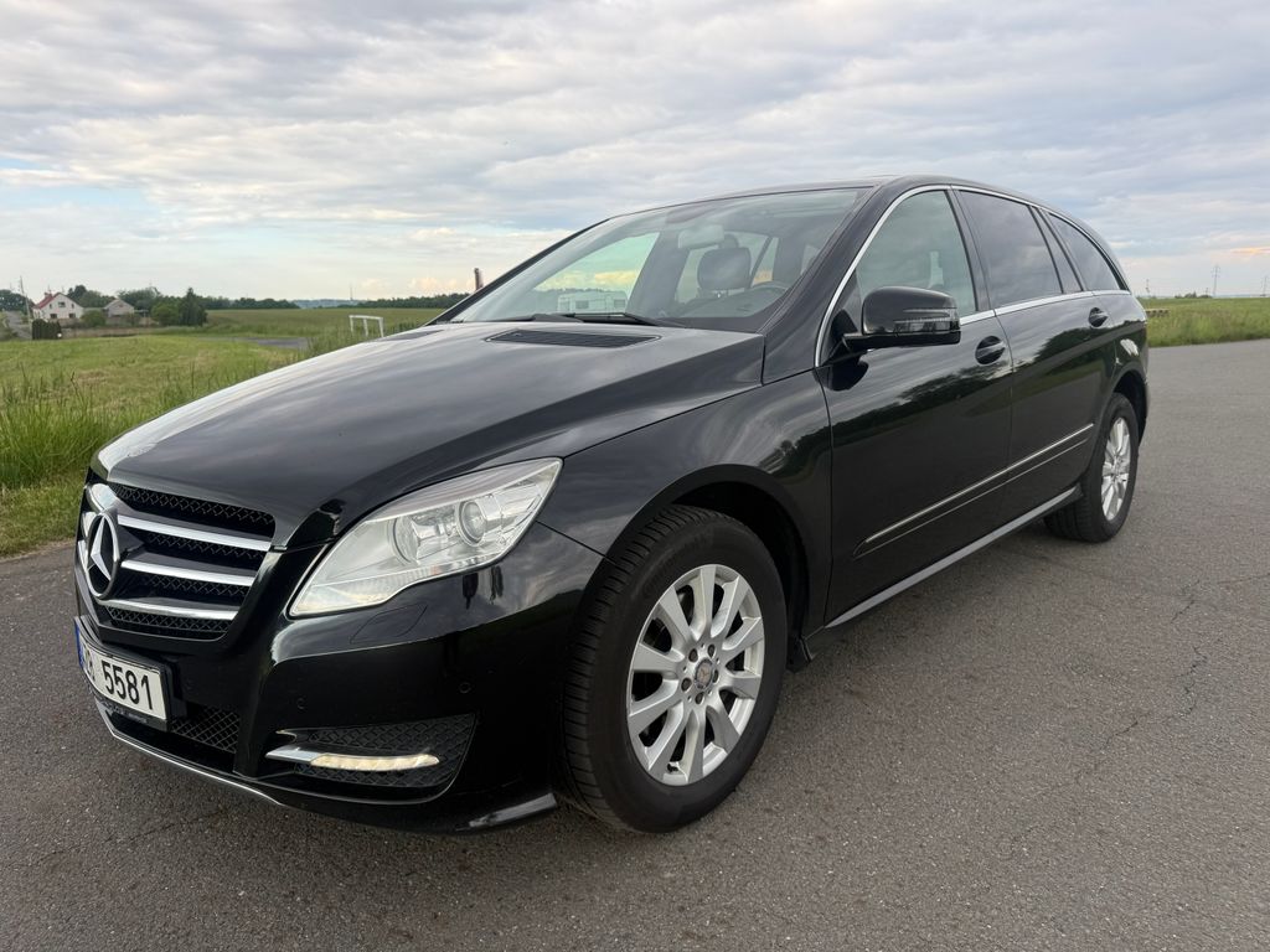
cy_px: 476
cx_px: 635
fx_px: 881
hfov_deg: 71.6
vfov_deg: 56.8
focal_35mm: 24
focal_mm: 6.76
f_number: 1.78
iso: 80
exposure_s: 1/772
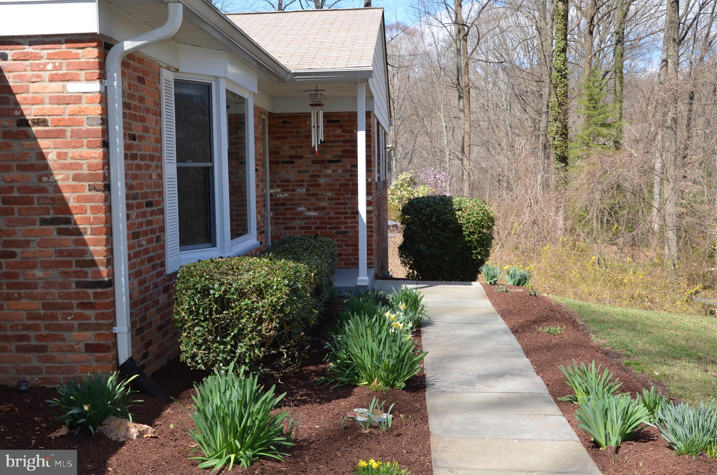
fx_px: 894
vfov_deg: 29.7
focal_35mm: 45
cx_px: 358
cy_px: 238
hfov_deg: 43.7
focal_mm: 30
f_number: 7.1
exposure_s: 1/200
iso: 100
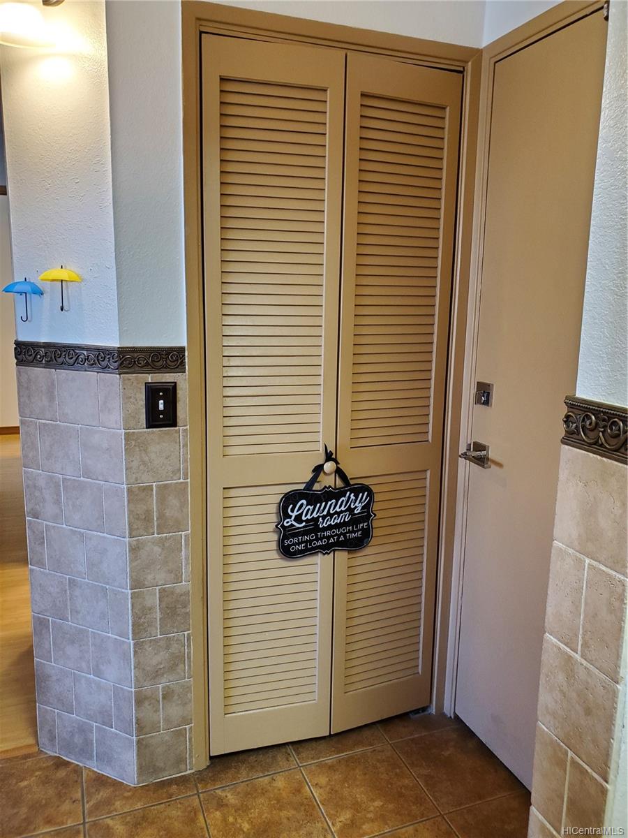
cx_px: 314
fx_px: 629
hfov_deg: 53.1
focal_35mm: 26
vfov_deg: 67.3
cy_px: 419
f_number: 2.4
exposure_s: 1/39
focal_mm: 4.3
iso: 250
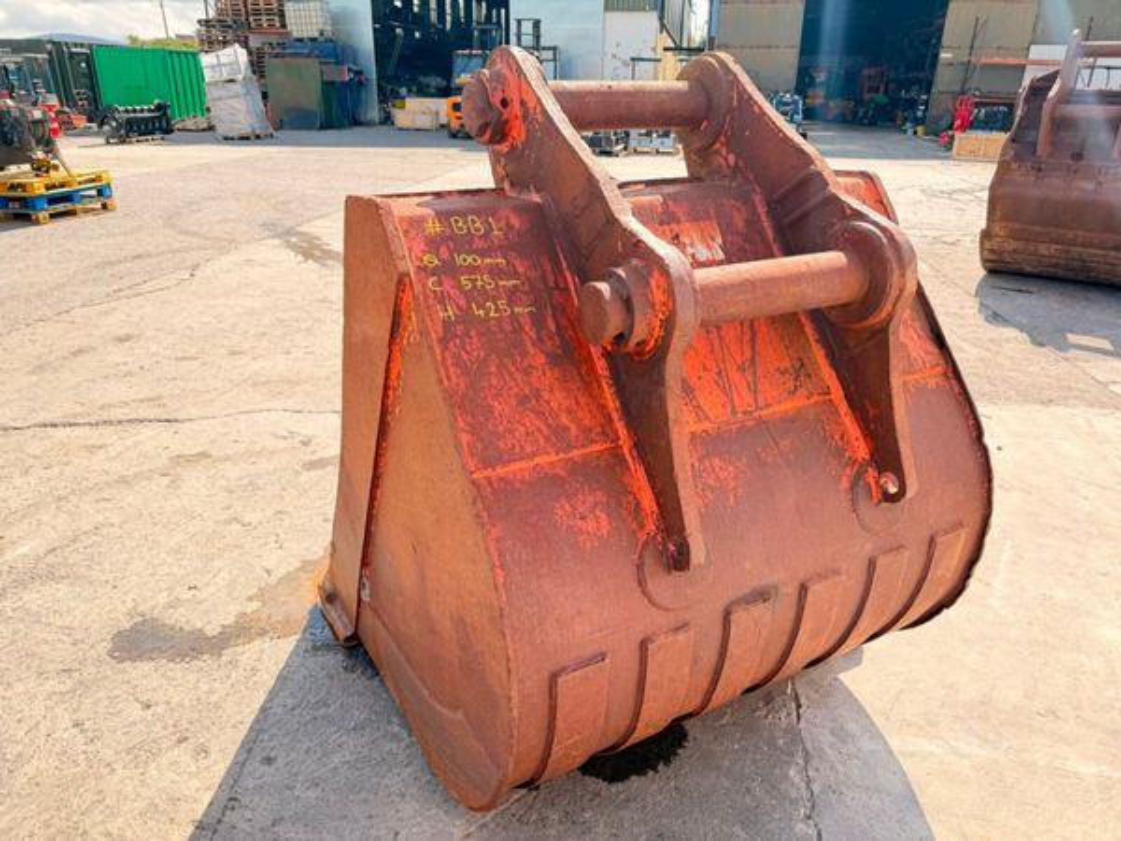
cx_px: 560
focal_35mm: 24
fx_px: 777
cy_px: 420
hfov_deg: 71.6
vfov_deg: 56.8
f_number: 1.78
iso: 80
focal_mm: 6.76
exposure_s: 1/772
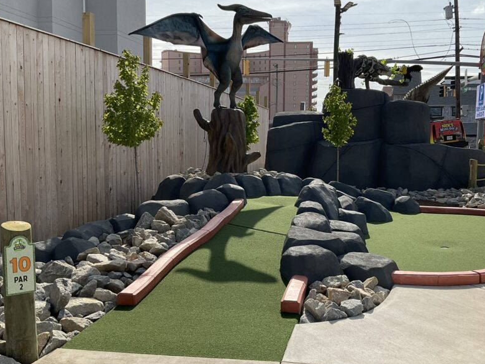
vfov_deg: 37.7
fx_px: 532
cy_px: 190
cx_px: 284
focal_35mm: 38
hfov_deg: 48.7
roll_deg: -0.9
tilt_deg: -5.5
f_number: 1.8
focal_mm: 3
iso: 16
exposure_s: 1/2959
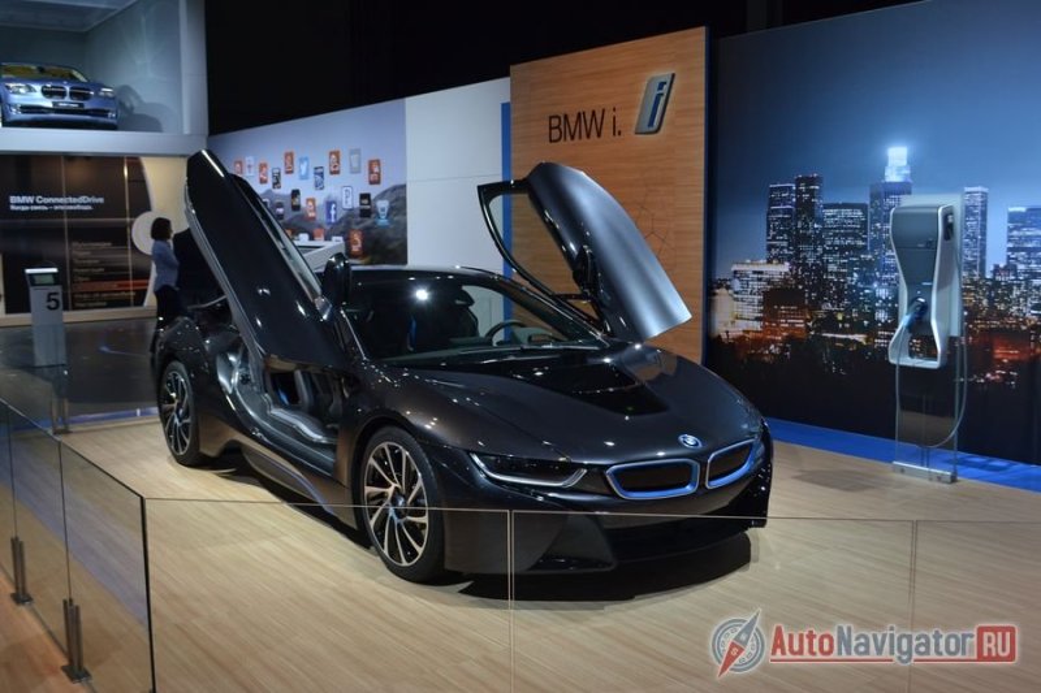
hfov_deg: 53.1
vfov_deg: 36.9
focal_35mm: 36
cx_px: 520
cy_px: 346
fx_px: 1041
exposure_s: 1/125
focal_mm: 24
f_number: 5.6
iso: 320
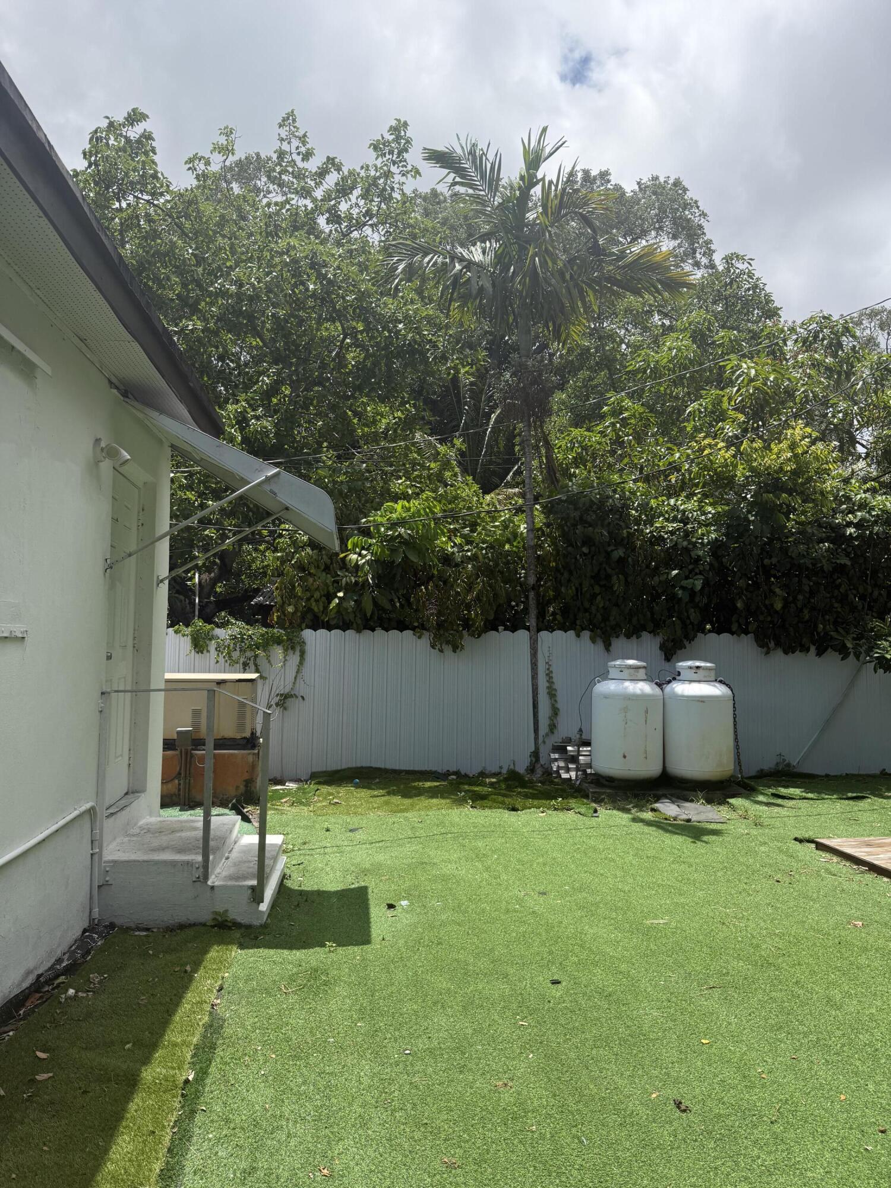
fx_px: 824
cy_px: 594
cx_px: 446
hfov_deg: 56.8
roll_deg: -1.5
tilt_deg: +3.2
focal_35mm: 24
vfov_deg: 71.6
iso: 100
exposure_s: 1/6173
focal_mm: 6.76
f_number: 1.78
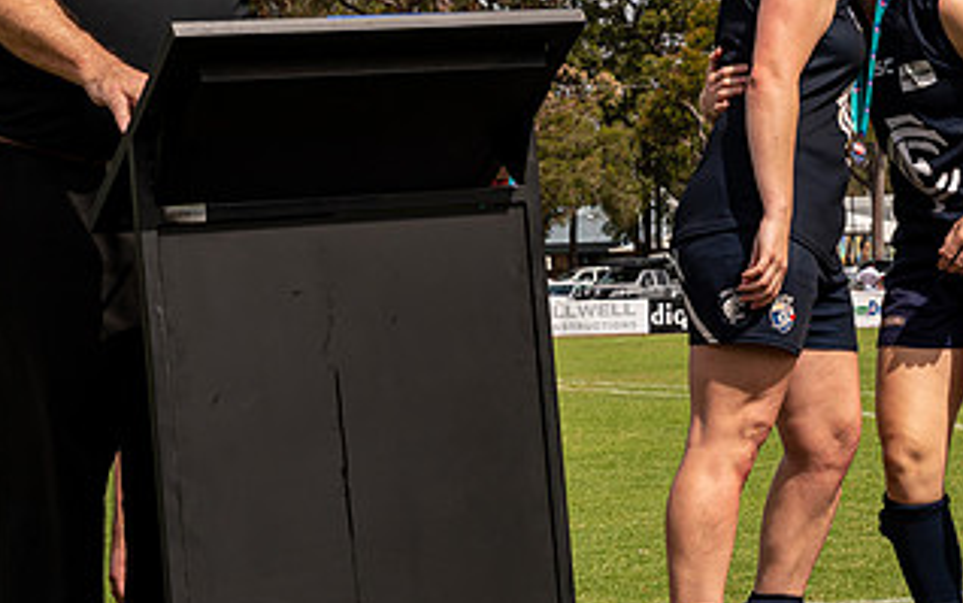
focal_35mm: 120
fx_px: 3150
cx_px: 849
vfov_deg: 10.9
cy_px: 112
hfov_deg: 17.2
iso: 200
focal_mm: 40
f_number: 8
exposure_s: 1/640
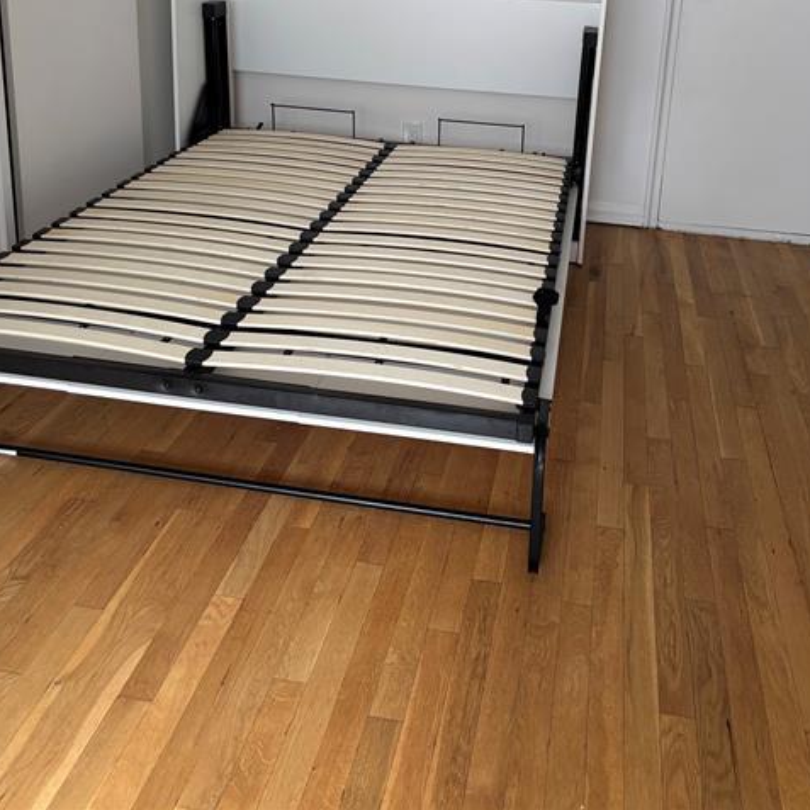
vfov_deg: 42.9
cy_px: 161
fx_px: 980
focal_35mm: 37
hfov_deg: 44.8
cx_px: 453
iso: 200
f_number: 1.6
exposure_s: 1/60
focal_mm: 5.96
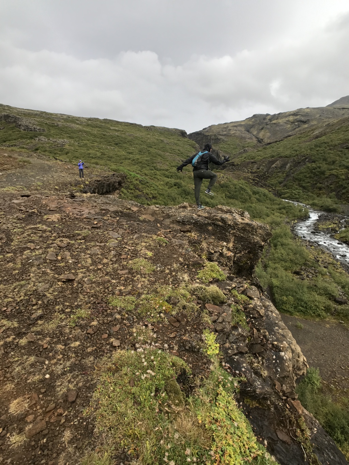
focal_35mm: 28
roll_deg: -0.2
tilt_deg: -8.6
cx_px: 174
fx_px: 376
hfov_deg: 49.8
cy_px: 232
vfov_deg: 63.4
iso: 20
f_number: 1.8
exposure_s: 1/855
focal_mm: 3.99
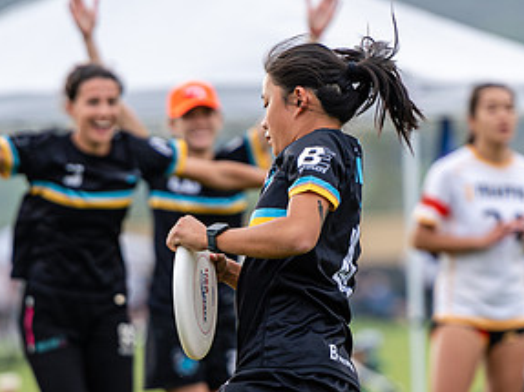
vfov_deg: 2.5
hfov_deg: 3.4
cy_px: 307
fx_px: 8821
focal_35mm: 583
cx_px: 230
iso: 200
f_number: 2.8
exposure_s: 1/1000
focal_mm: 200
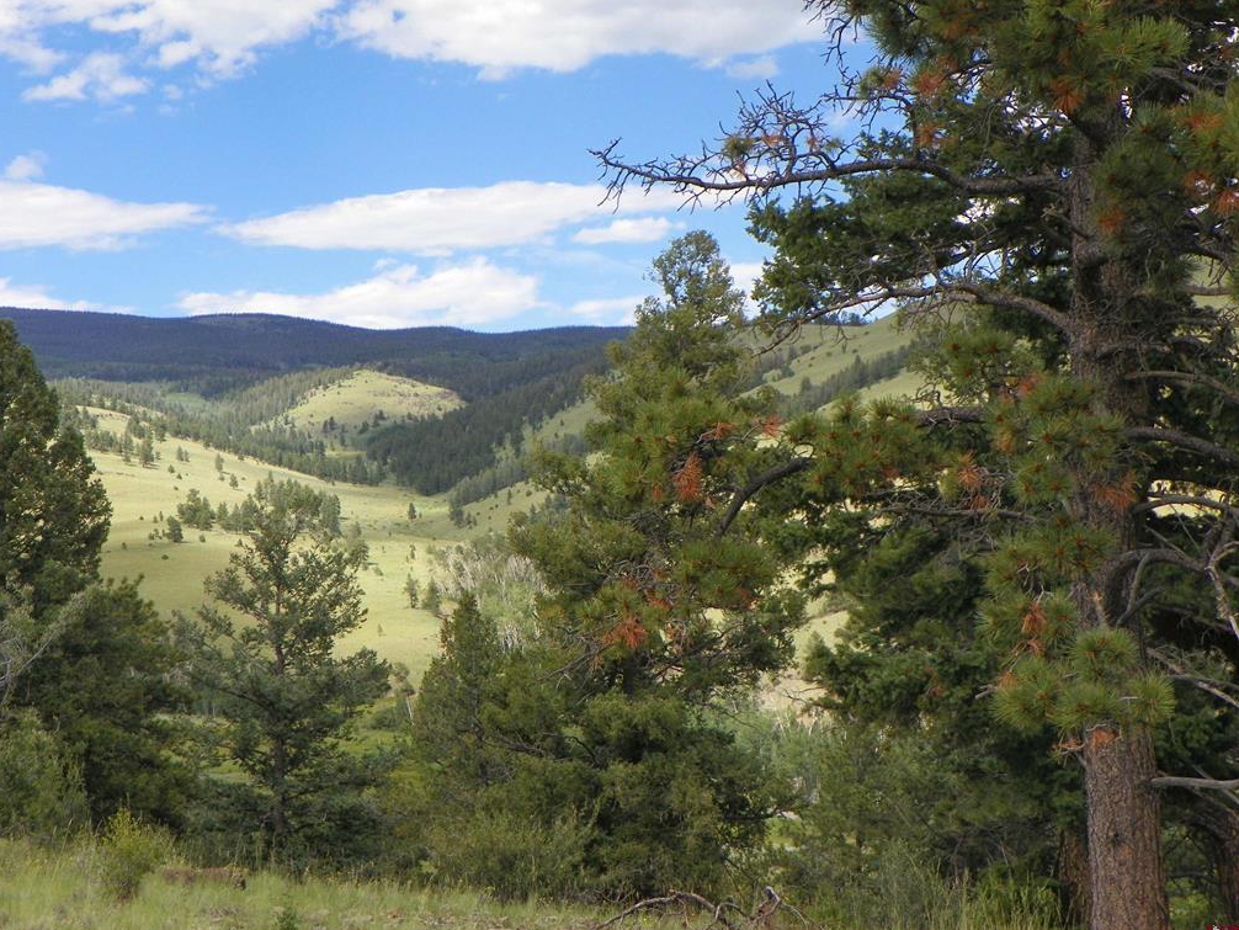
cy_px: 462
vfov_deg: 25.7
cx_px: 623
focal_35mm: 57
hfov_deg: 33.8
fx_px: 2041
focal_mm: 9.9
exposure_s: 1/500
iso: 64
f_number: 4
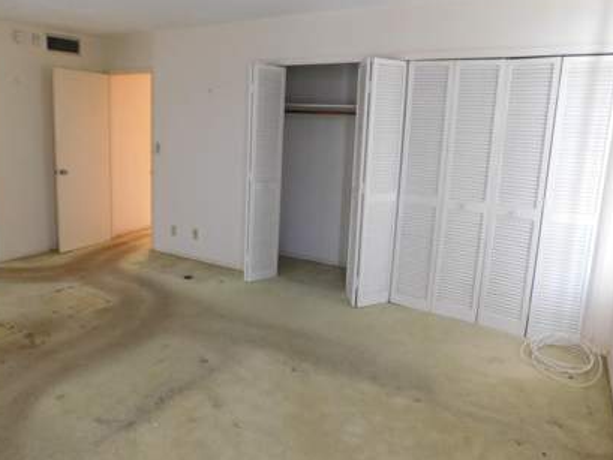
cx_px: 268
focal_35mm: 27
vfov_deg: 51.3
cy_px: 207
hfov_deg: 65.1
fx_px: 478
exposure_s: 1/13
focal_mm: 4
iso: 400
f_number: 3
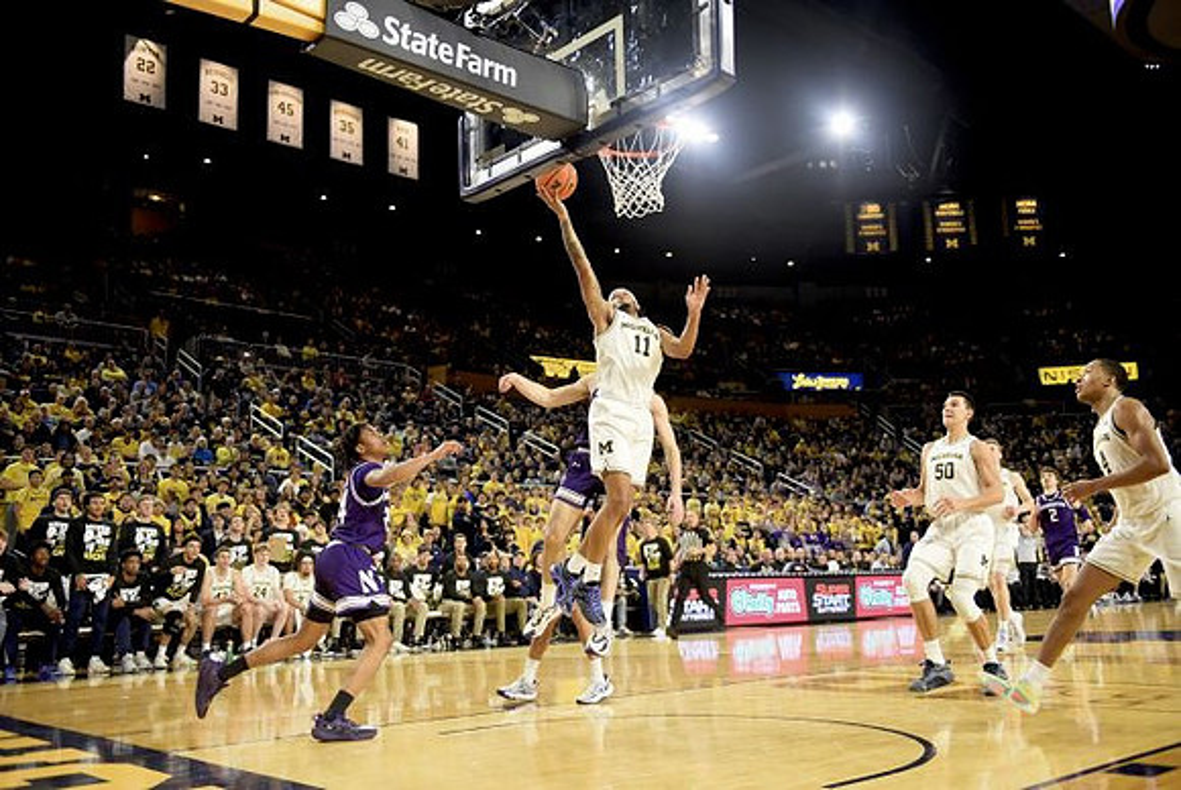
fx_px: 1116
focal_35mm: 34
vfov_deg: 39.0
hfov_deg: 55.7
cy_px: 395
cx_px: 590
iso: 2000
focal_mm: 34
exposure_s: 1/1000
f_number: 2.8
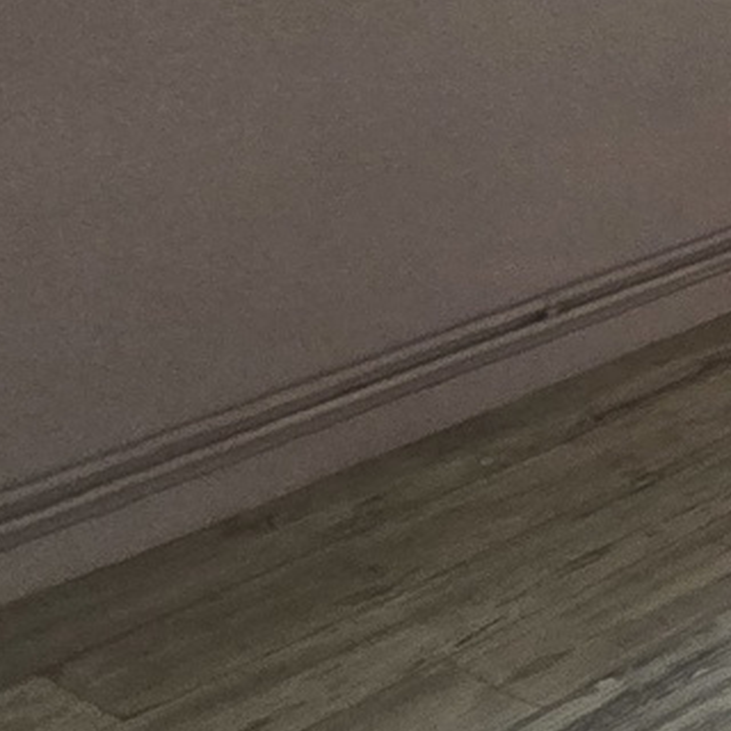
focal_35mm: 69
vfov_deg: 21.3
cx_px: 2010
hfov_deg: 12.8
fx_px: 1649
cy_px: -347
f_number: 2.2
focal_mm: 2.2
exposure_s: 1/50
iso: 100
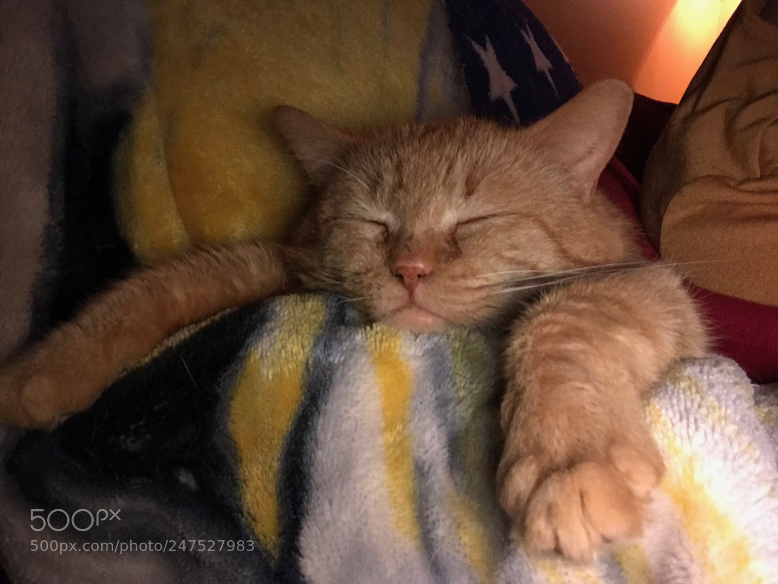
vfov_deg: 44.2
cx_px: 389
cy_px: 292
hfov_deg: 56.8
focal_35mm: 32
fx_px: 720
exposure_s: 1/20
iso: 200
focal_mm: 2.87
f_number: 2.2
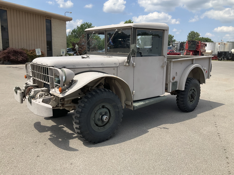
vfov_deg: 48.2
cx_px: 117
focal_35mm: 29
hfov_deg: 61.7
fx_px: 196
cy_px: 88
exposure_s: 1/1730
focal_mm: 3
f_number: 1.8
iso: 25
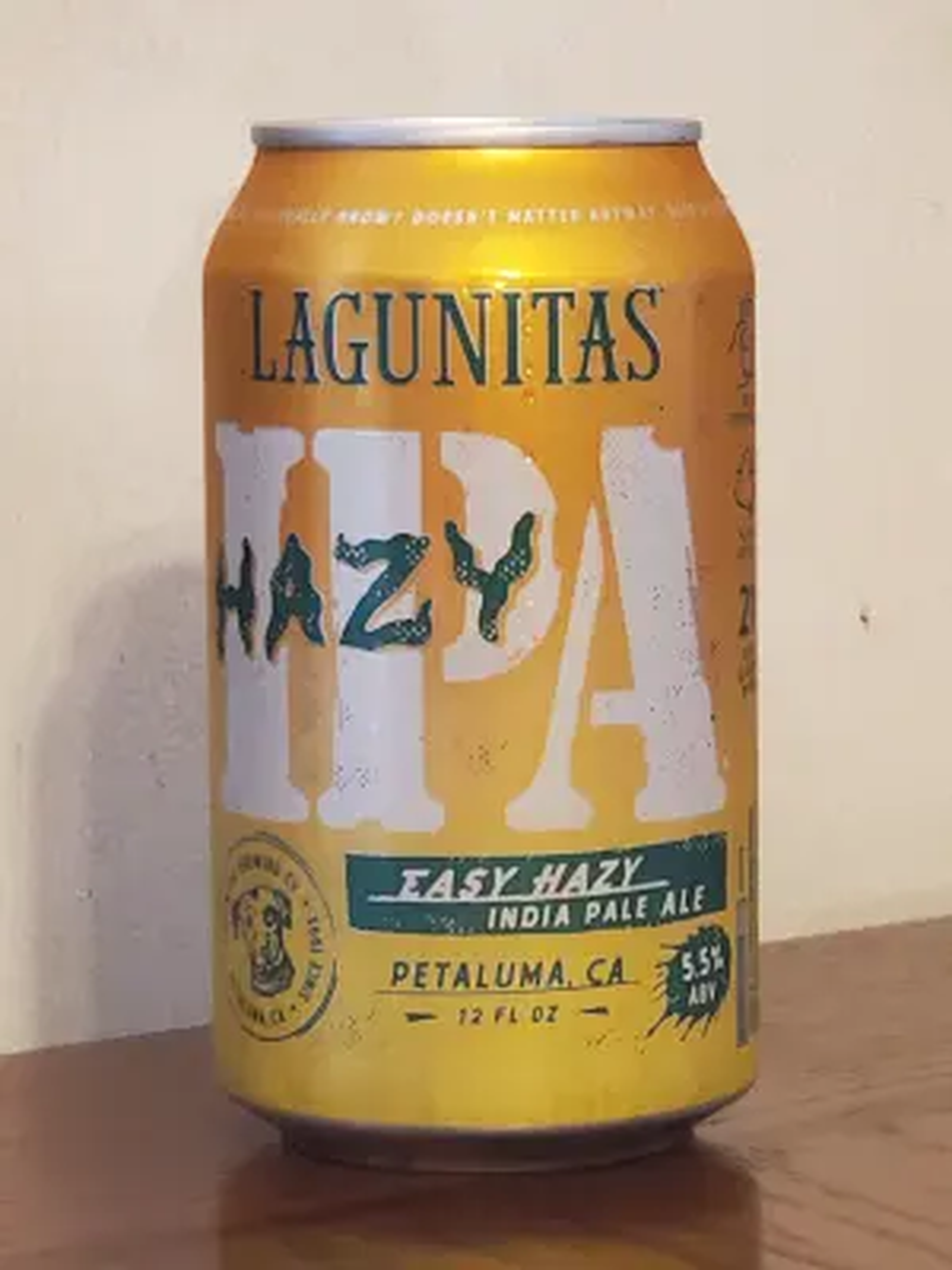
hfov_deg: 28.0
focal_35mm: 52
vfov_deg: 36.8
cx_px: 476
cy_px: 635
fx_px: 1907
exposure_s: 1/15
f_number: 2.4
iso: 400
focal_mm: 6
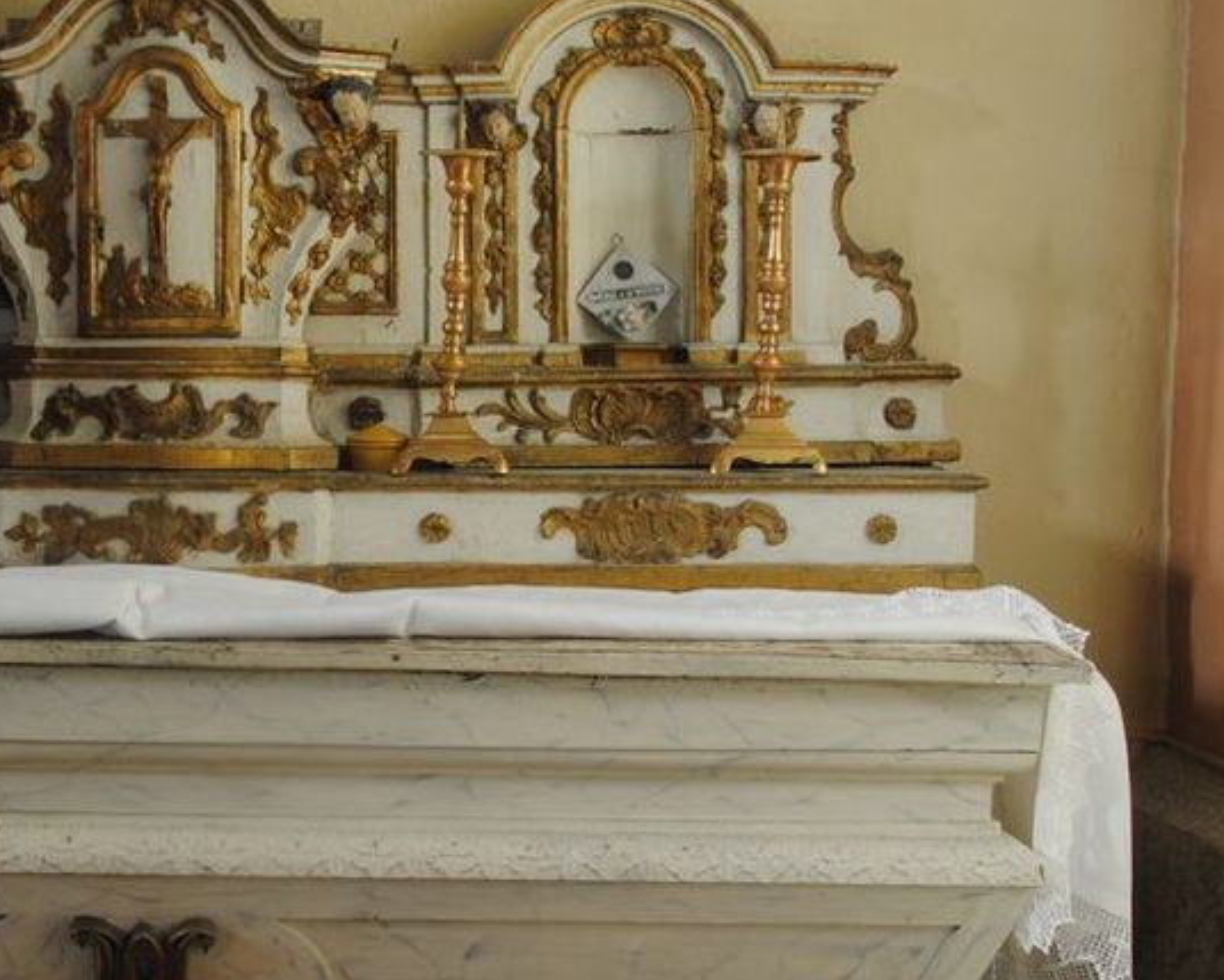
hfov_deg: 27.8
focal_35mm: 66
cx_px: 160
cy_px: 503
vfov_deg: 23.2
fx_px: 2391
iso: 100
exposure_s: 3
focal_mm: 24
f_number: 8
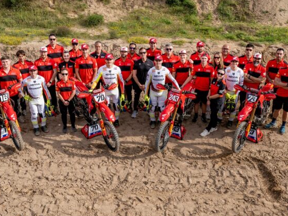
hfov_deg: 47.7
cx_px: 122
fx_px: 324
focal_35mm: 39
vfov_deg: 36.8
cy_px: 110
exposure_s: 1/1250
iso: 320
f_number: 7.1
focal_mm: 30
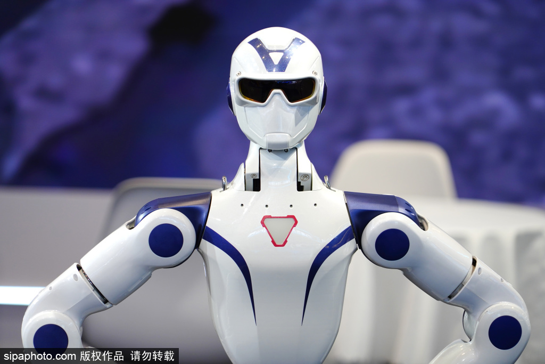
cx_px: 272
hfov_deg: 8.7
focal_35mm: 237
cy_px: 182
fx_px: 3588
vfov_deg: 5.8
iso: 640
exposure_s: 1/100
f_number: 6.3
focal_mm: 237
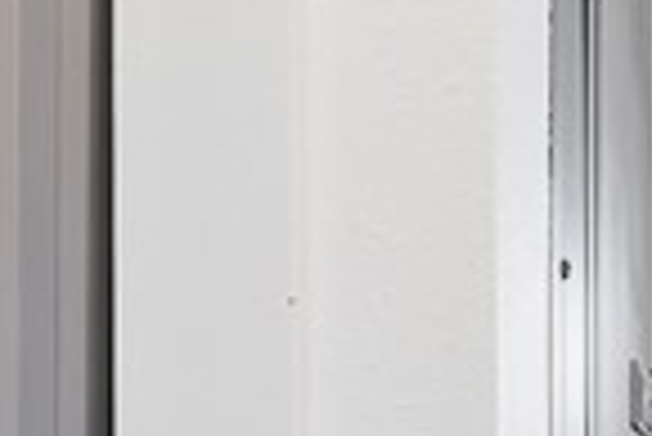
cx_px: -400
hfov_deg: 17.1
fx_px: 1904
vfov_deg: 12.2
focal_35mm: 105
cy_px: 733
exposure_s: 1/15
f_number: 10
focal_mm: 14
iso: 400
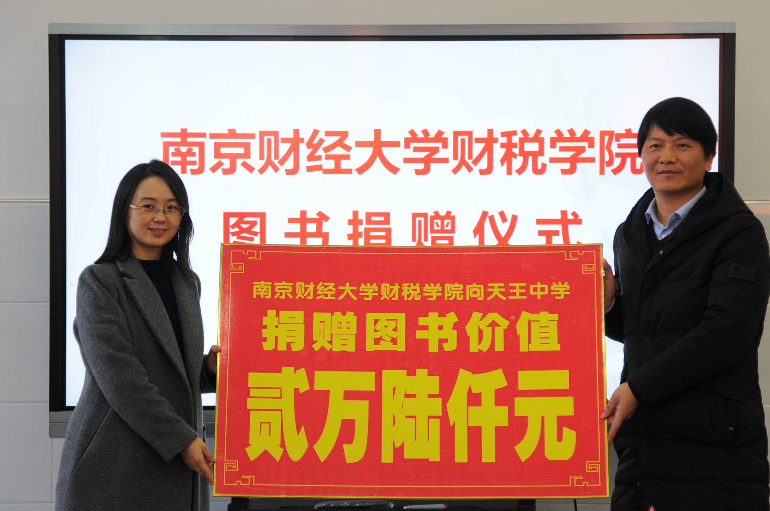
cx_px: 385
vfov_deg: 9.1
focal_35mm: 150
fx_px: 3204
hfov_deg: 13.7
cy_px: 256
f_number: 4
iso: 200
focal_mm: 100
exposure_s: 1/30
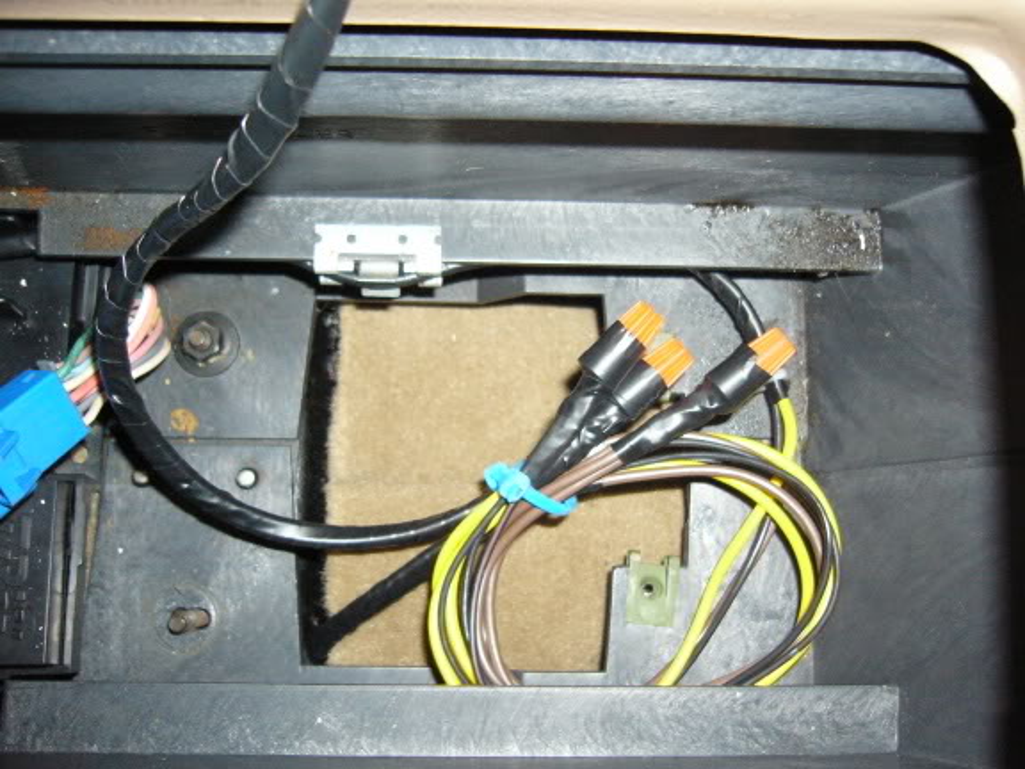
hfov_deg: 52.6
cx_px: 512
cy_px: 384
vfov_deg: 40.7
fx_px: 1036
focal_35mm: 35
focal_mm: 5.8
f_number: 2.8
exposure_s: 1/60
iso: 400
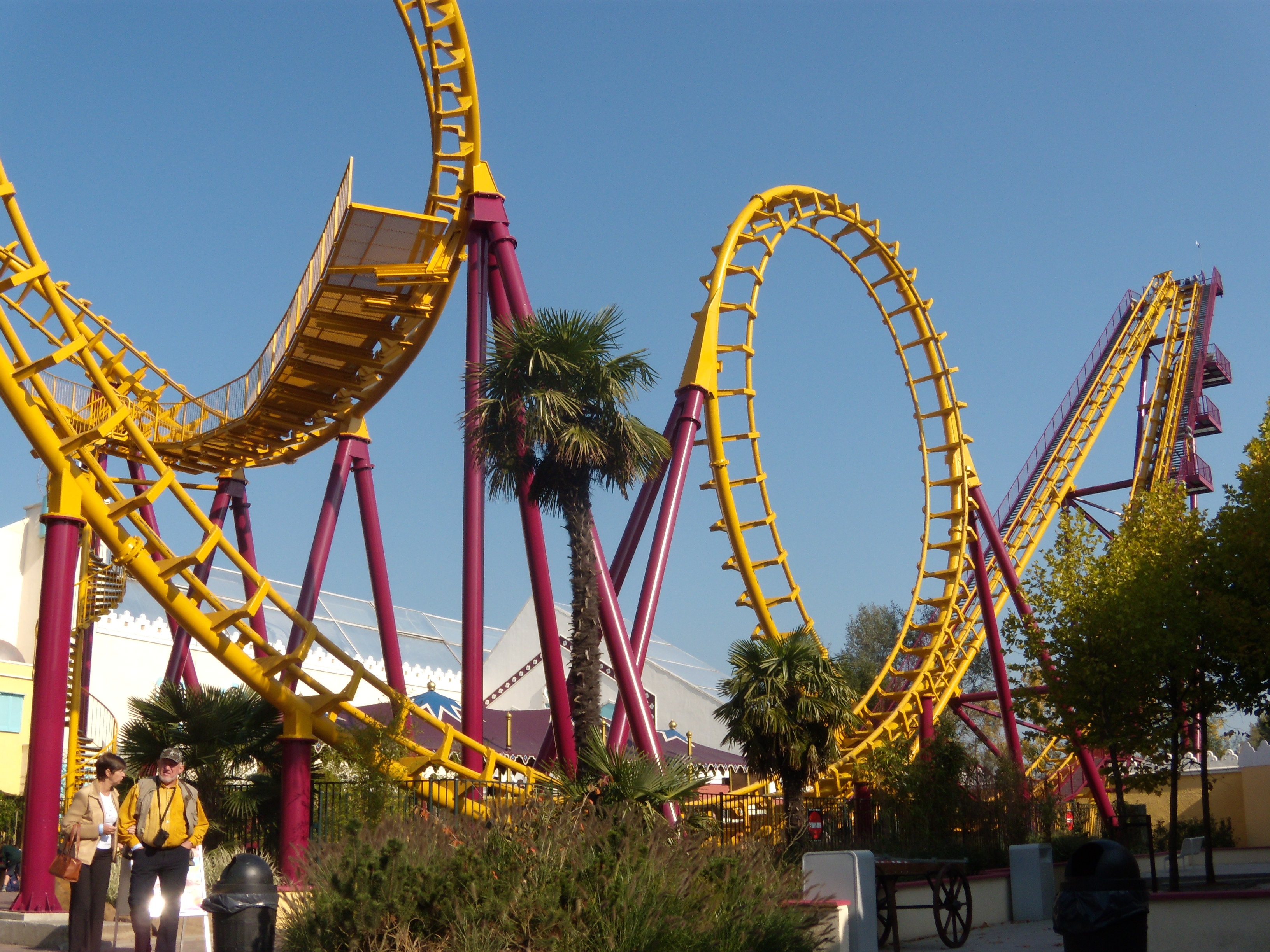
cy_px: 476
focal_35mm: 36
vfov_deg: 39.7
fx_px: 1321
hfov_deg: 51.4
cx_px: 635
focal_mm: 6.4
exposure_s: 1/160
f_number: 8.5
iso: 80
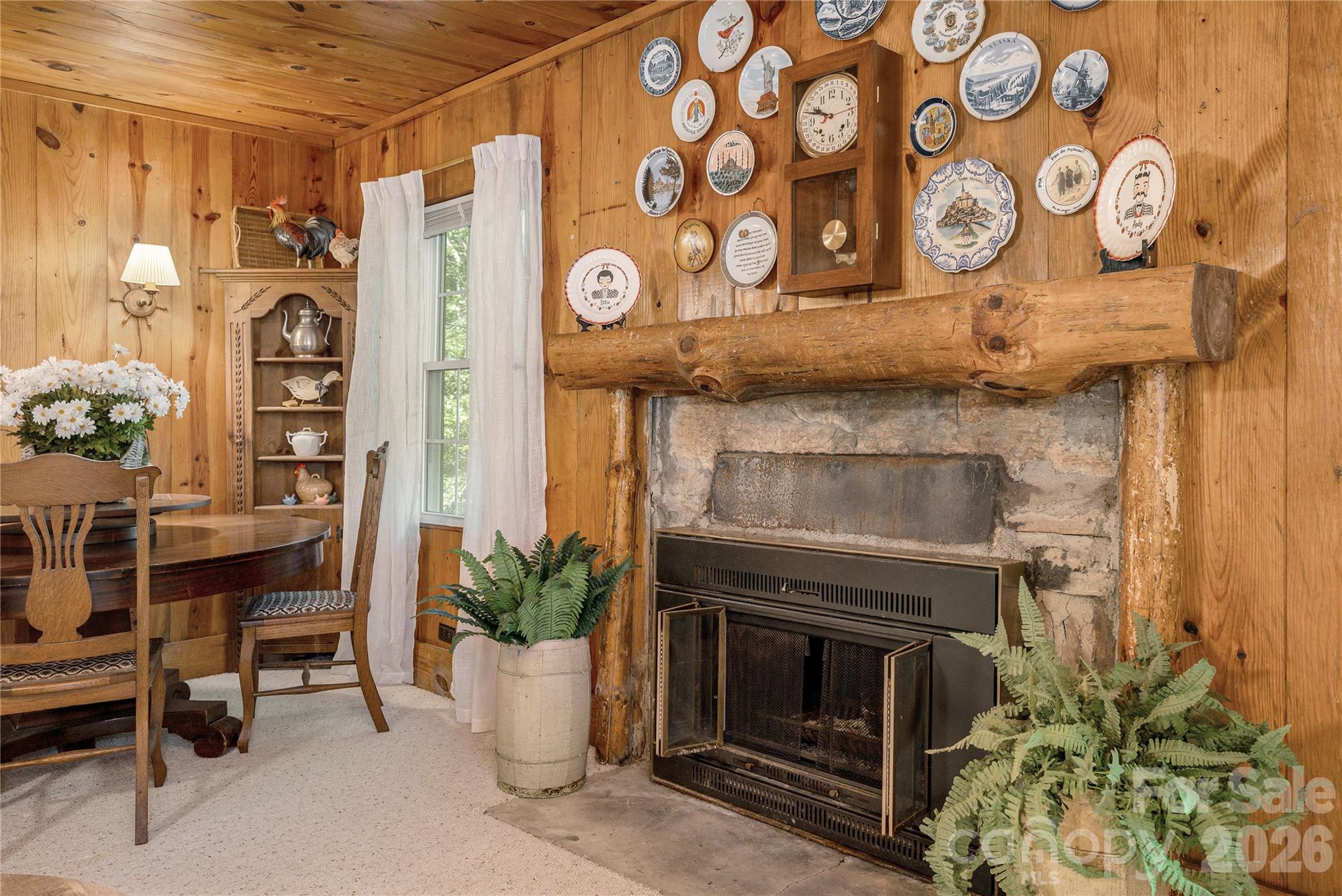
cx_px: 671
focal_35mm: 22
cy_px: 448
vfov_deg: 57.3
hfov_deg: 78.5
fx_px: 821
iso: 320
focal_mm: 22
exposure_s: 1/8
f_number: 7.1
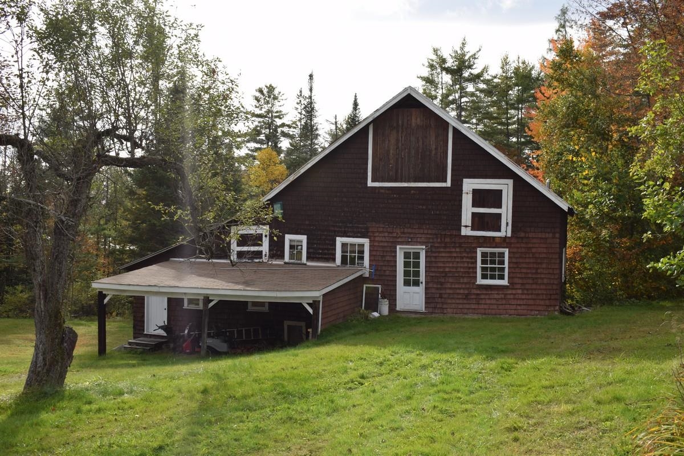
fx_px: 684
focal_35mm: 36
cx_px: 342
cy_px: 228
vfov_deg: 36.9
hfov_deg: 53.1
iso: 100
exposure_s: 1/200
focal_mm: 24
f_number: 8
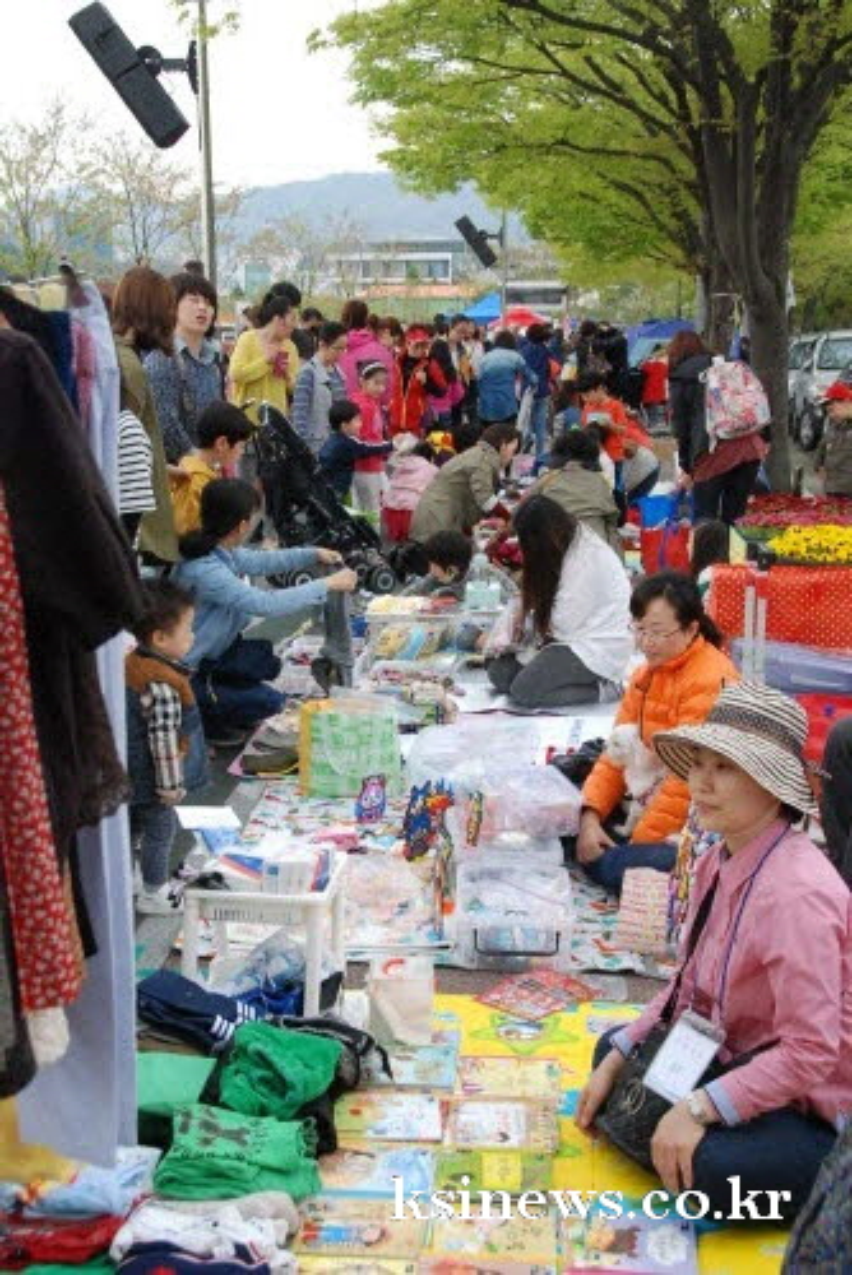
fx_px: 1808
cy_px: 638
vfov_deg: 38.9
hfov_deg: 26.5
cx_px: 426
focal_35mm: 51
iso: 1000
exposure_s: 1/400
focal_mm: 34
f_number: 10
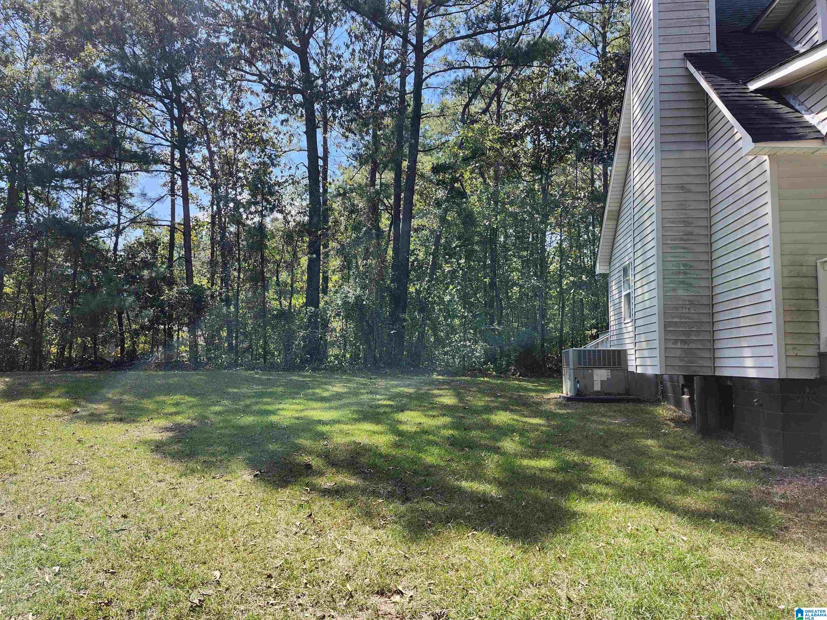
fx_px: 549
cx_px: 414
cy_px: 310
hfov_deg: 73.9
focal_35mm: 23
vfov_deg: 58.9
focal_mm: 5.54
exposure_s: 1/539
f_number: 1.8
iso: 25
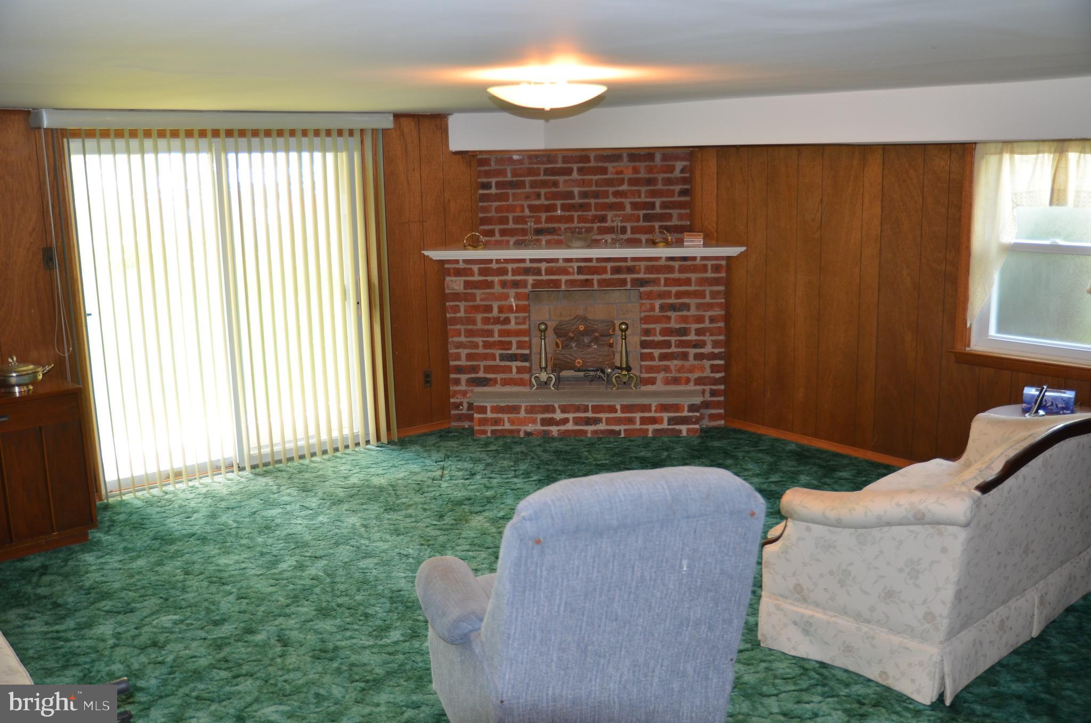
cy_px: 362
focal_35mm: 33
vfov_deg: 39.8
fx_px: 998
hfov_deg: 57.3
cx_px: 546
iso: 400
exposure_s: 1/100
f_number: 2.8
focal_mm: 22
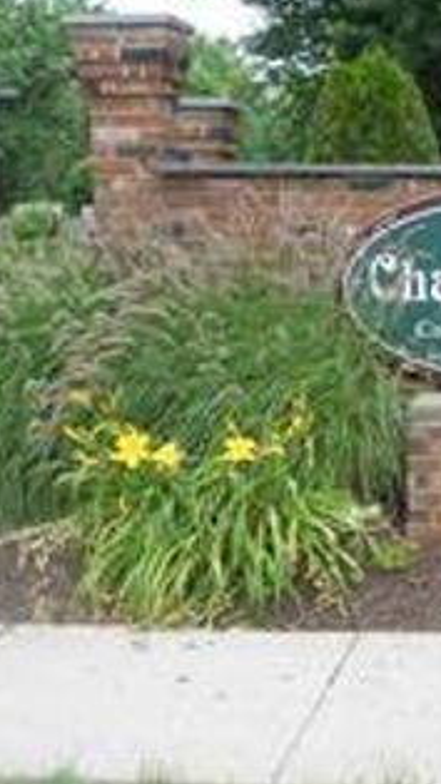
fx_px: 1332
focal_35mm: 64
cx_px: 518
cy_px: 375
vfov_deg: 32.8
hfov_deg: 17.9
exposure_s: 1/200
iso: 80
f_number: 3.9
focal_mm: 6.7
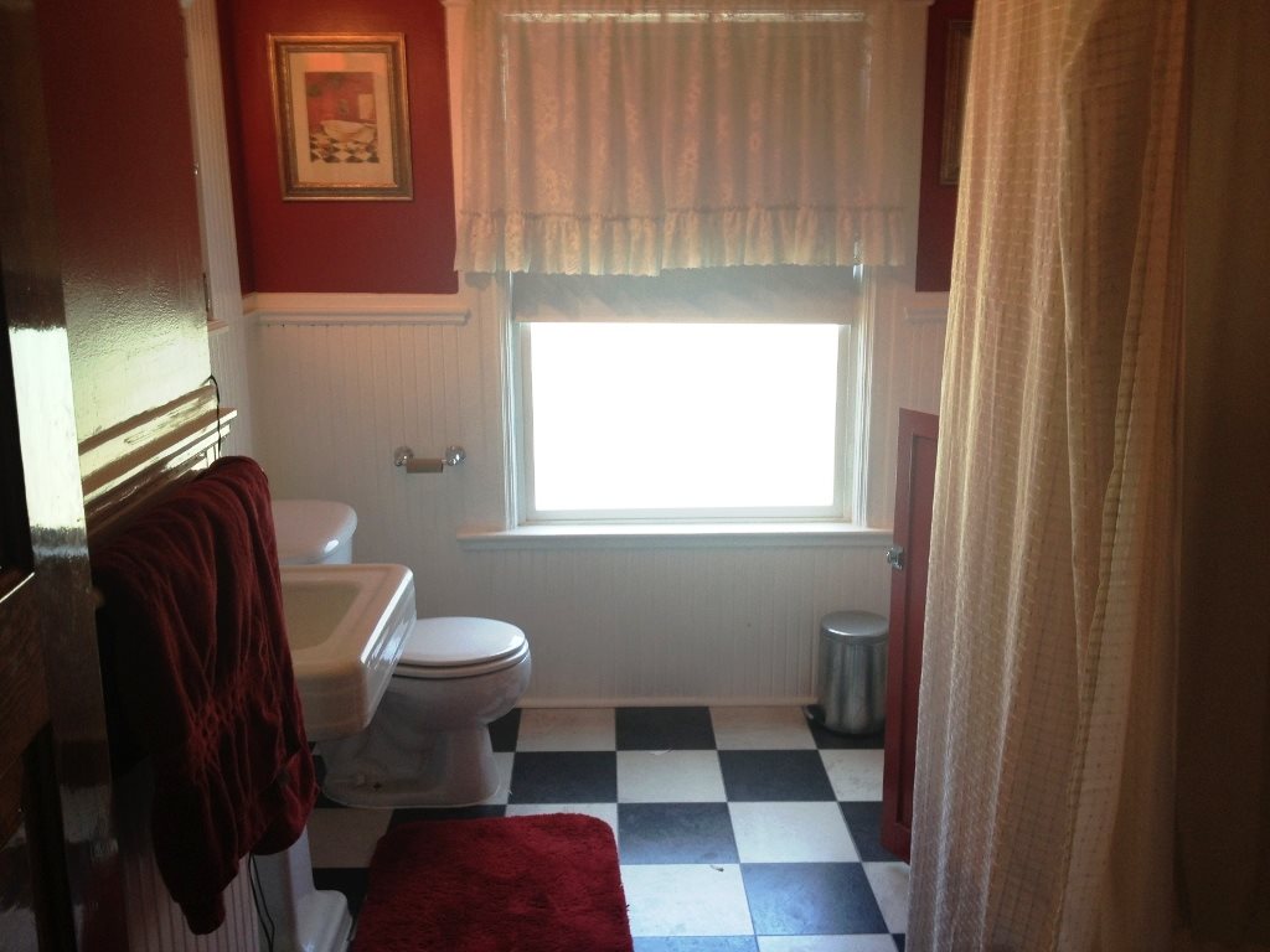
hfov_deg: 52.6
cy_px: 476
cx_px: 635
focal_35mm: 35
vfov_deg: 40.7
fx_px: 1284
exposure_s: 1/40
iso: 50
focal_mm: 4.28
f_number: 2.4
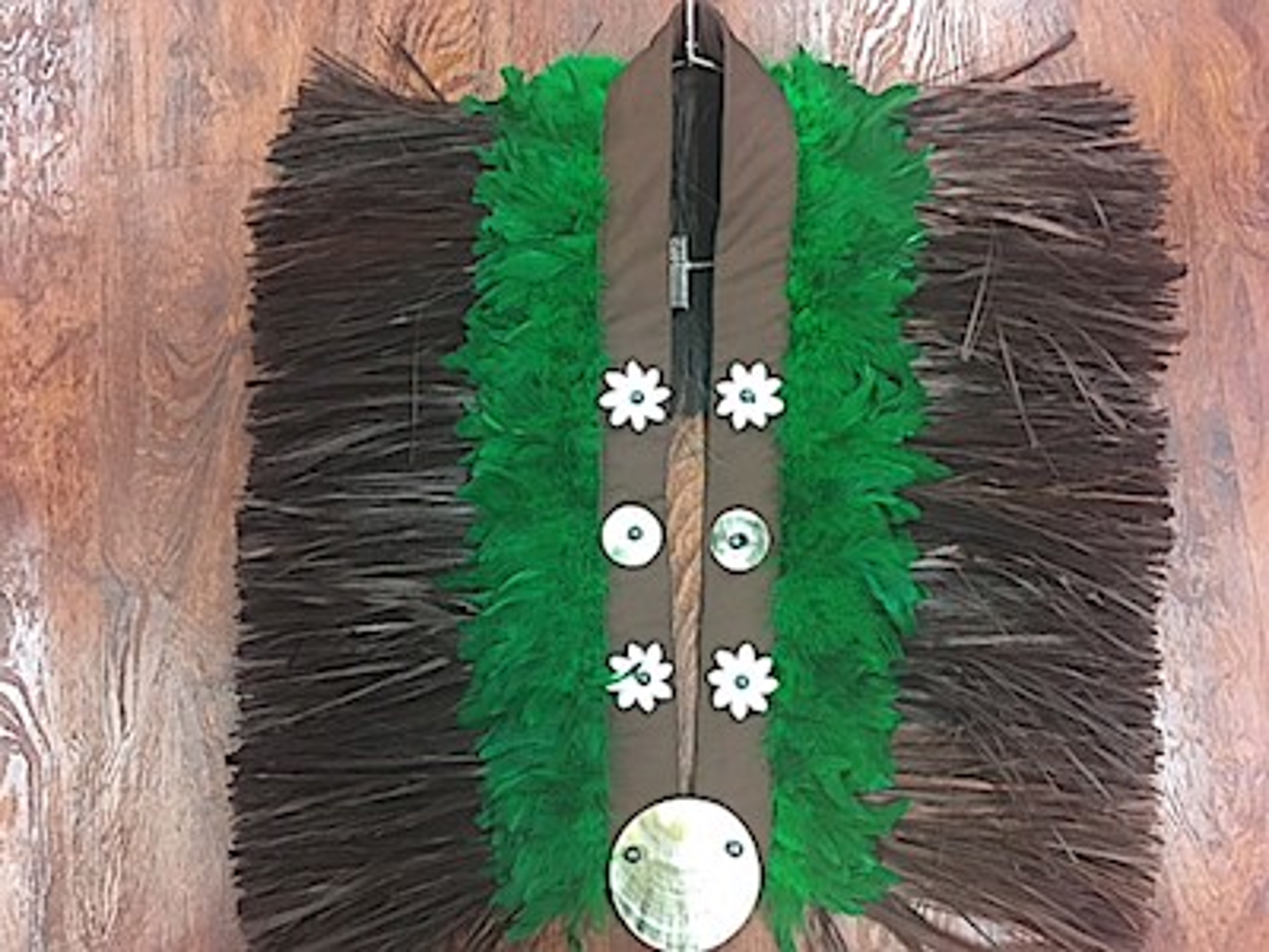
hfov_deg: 61.7
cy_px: 476
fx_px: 1063
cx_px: 634
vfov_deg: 48.2
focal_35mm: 29
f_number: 2.2
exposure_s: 1/30
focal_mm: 4.15
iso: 200
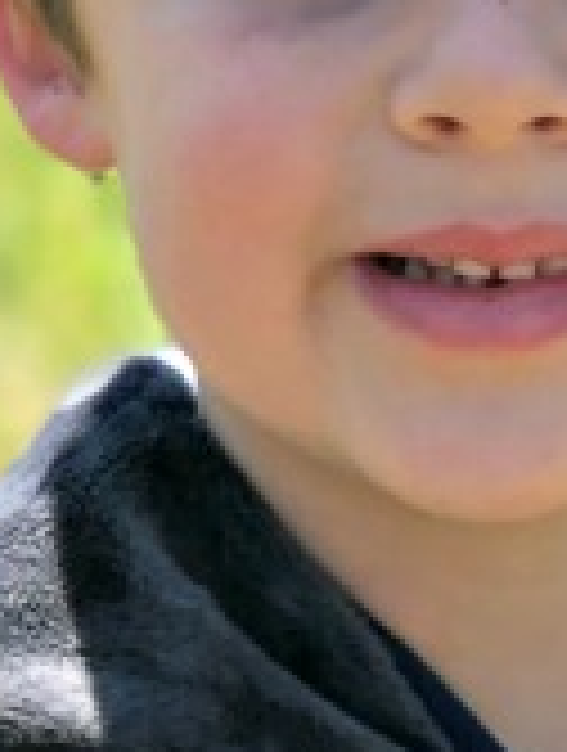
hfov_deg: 3.8
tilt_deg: -12.3
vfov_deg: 5.1
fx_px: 8398
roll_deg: -2.3
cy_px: 1281
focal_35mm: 386
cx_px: 1058
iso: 20
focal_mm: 6.6
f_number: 2.8
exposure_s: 1/185
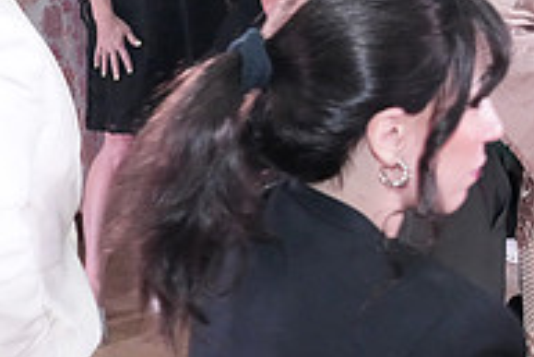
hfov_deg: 18.3
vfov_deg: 12.4
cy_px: -95
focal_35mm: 108
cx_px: 570
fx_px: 1603
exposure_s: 1/250
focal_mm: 36
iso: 8000
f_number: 7.1
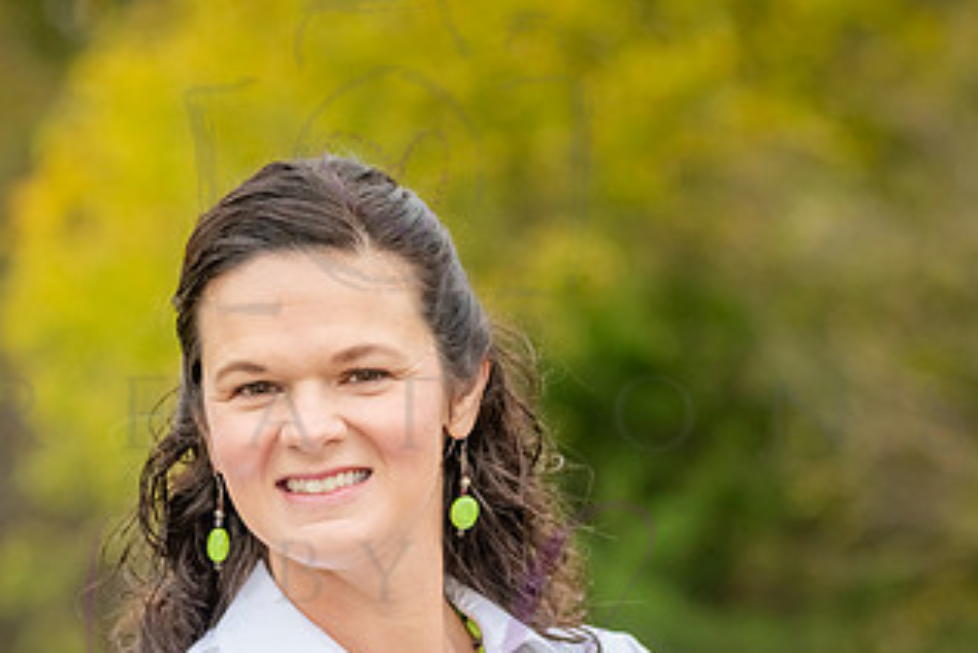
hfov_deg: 12.2
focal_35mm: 169
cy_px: 565
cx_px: 402
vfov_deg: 8.1
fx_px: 4593
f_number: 4.5
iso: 1000
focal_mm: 92
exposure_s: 1/800
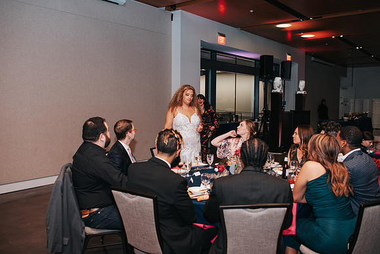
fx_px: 370
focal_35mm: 35
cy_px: 127
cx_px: 190
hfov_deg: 54.4
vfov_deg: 37.9
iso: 1000
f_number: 2.8
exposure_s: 1/200
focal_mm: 35
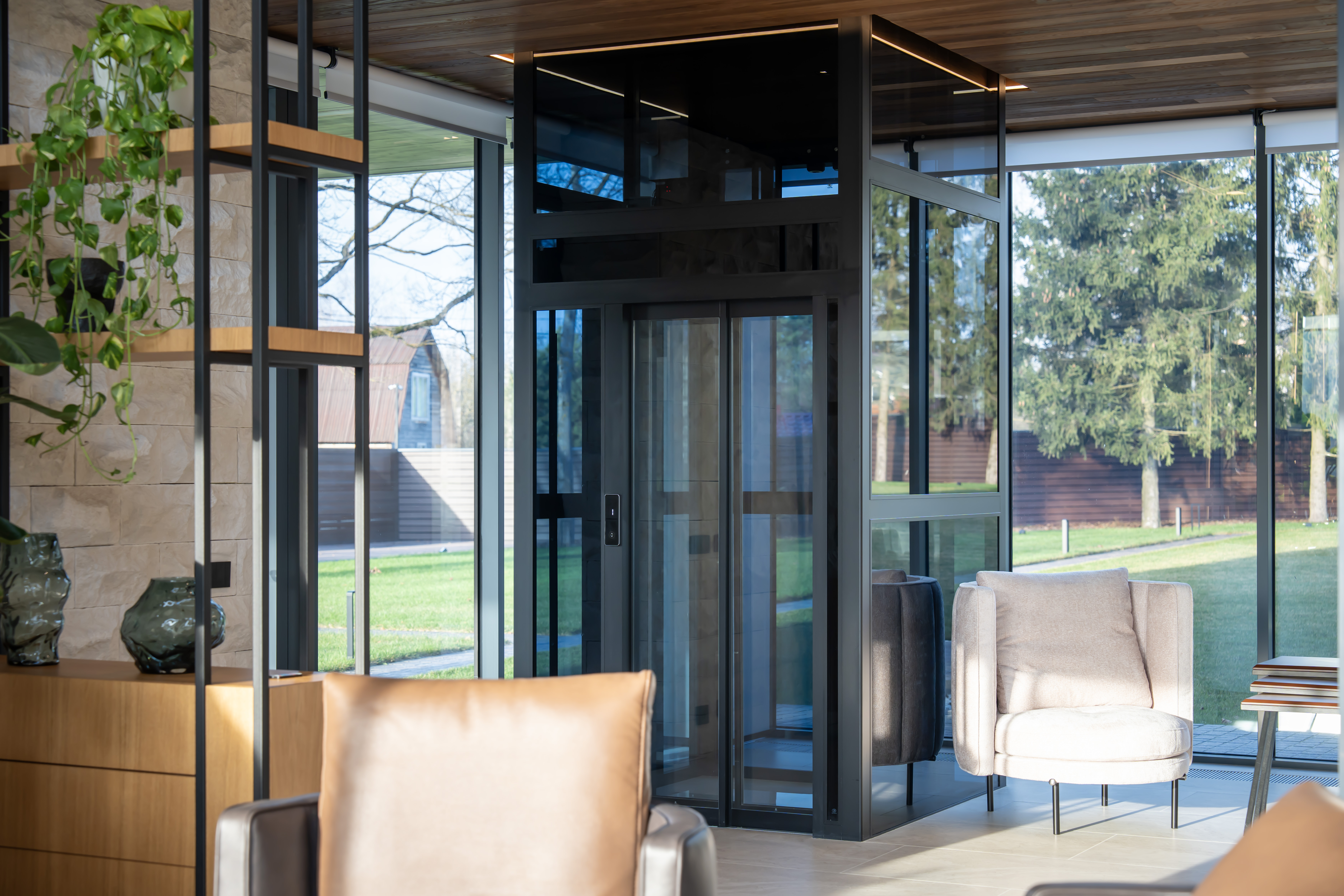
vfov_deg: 23.8
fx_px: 2128
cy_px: 448
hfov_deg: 35.1
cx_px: 672
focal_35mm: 57
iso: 200
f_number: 4
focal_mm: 57
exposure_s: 1/100
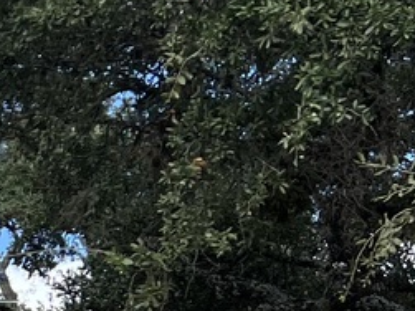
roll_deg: +1.0
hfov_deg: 11.5
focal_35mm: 149
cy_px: 473
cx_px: -503
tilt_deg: +9.9
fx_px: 1785
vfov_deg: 9.6
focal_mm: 5.7
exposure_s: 1/2299
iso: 50
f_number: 1.5
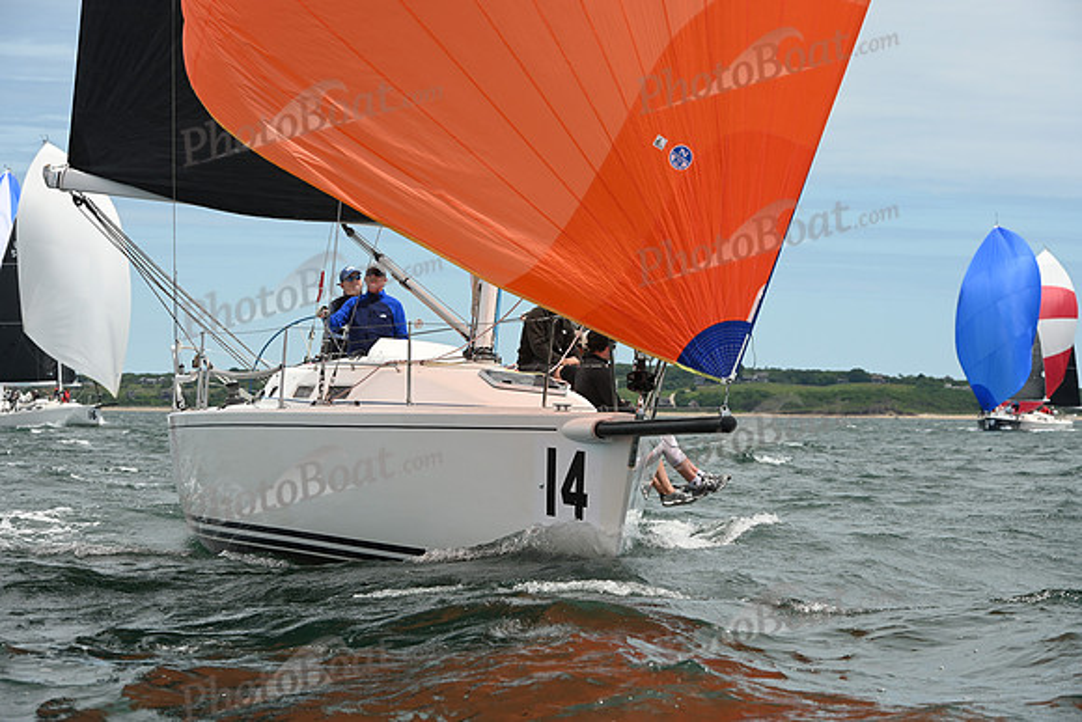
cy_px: 361
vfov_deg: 10.6
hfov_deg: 15.8
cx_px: 541
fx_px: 3908
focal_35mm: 130
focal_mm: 130
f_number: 10
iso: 320
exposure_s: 1/1000
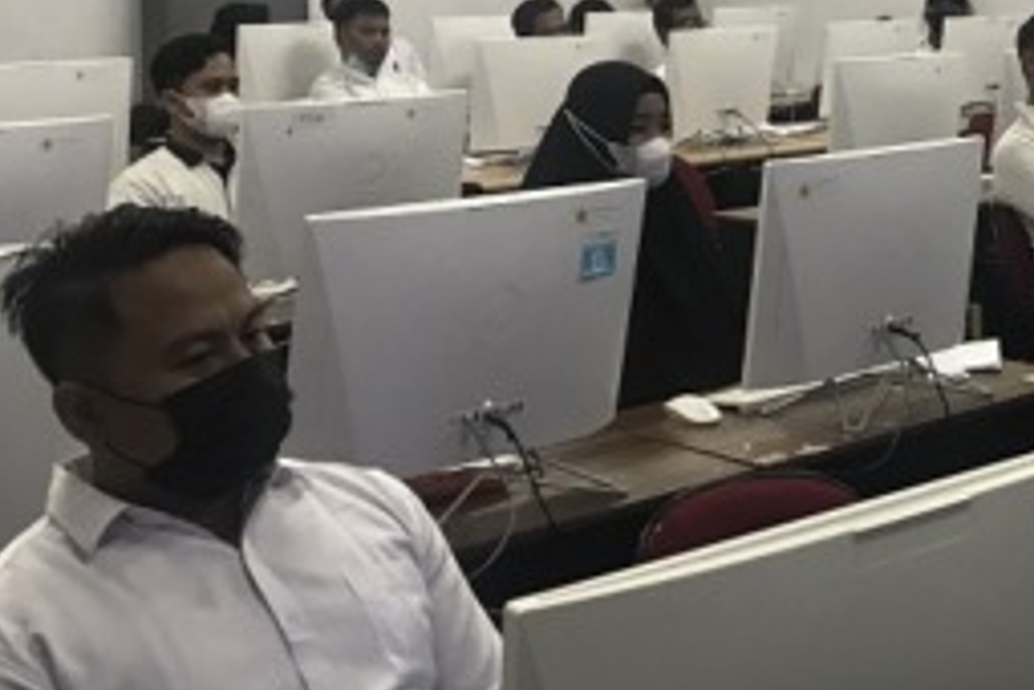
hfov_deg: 28.2
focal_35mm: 70
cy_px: -24
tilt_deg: -2.2
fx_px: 2010
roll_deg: +0.2
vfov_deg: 18.9
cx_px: 833
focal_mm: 3.99
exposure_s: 1/17
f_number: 1.8
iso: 40
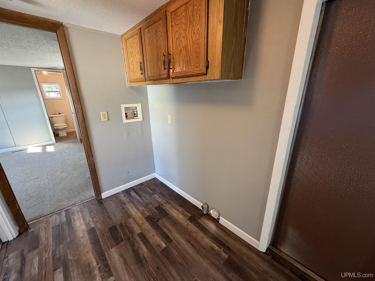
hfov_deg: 102.1
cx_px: 188
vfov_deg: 85.7
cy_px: 140
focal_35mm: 14
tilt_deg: -18.2
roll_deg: +0.8
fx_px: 152
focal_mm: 2.22
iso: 250
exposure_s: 1/60
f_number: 2.2
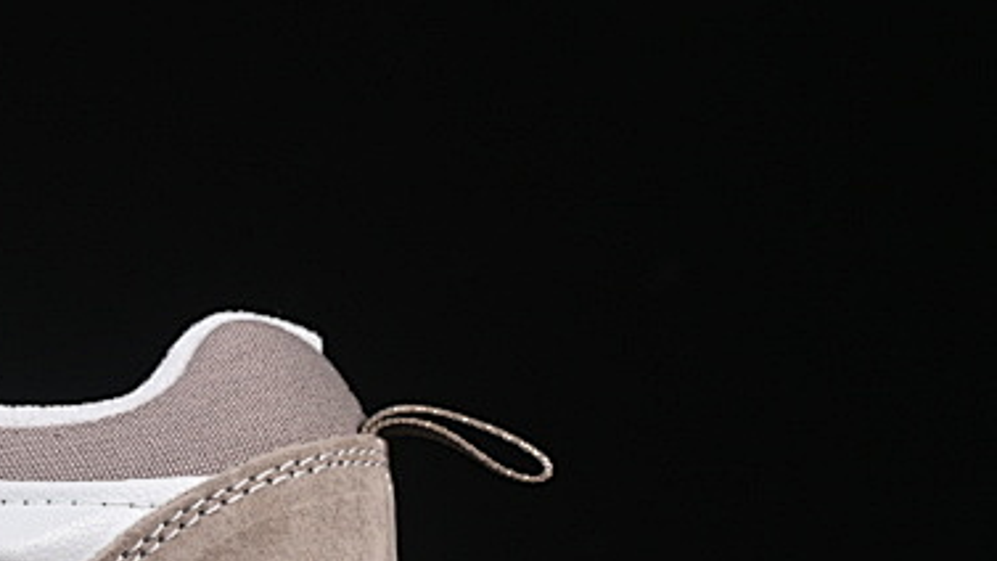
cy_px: 355
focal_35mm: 225
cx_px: -389
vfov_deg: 5.4
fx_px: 5948
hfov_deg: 9.4
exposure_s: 1/80
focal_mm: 50
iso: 160
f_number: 8
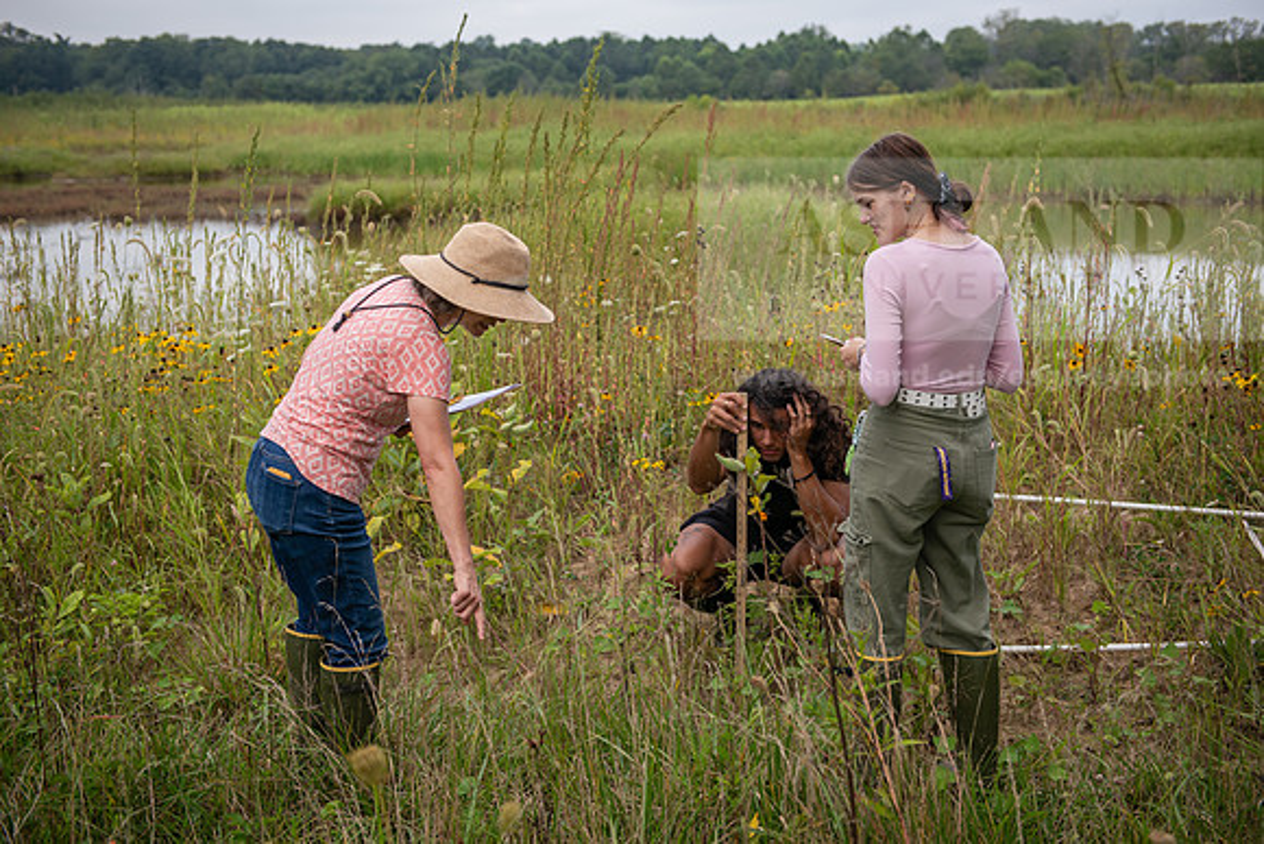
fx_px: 1686
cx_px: 632
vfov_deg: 28.1
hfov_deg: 41.1
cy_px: 422
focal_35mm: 48
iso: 125
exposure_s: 1/640
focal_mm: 48
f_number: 3.5
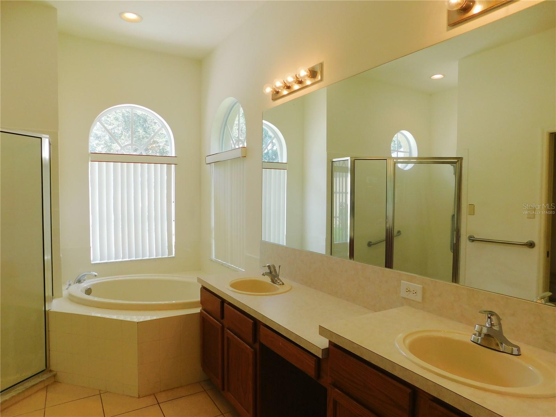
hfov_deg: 73.9
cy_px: 208
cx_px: 278
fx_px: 369
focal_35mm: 23
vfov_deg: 58.9
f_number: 3
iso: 125
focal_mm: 4
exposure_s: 1/125
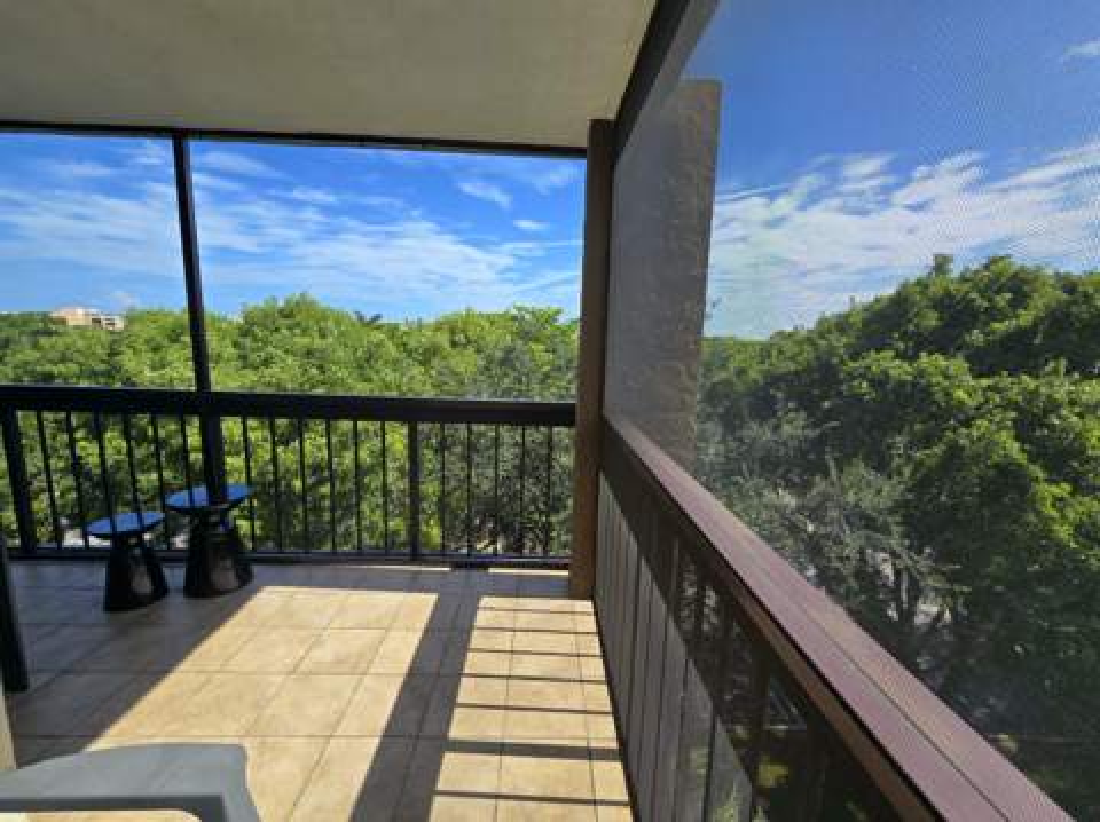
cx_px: 550
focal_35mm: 13
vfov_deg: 89.8
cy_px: 411
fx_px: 413
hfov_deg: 106.2
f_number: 2.2
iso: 50
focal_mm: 2.2
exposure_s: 1/1000
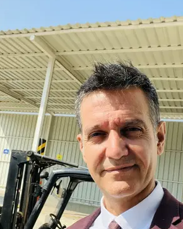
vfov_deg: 43.5
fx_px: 285
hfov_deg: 35.6
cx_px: 92
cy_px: 145
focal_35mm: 42
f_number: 2.2
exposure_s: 1/643
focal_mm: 2.71
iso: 32
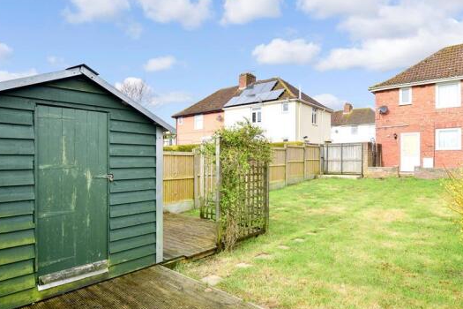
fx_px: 265
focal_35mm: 21
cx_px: 220
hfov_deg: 82.2
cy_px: 159
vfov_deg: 60.4
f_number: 9
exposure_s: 1/320
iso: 200
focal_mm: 11
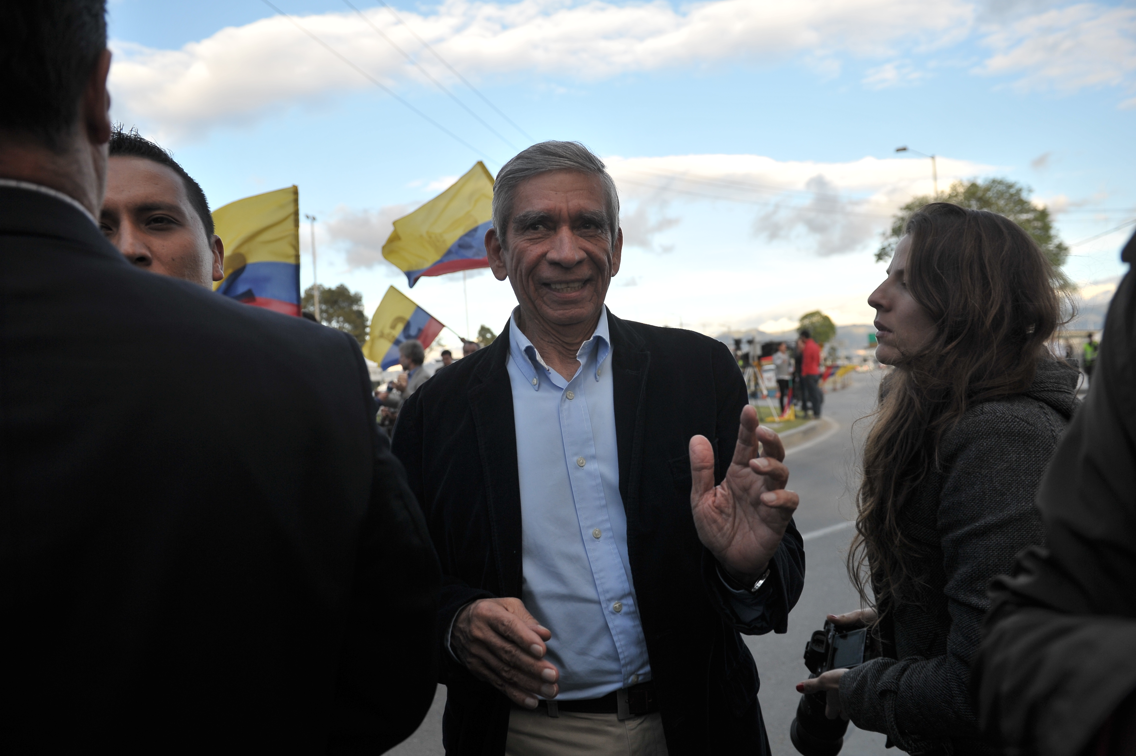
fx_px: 757
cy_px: 378
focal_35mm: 24
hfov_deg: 73.8
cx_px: 568
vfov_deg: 53.1
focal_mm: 24
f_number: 3.5
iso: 400
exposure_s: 1/640
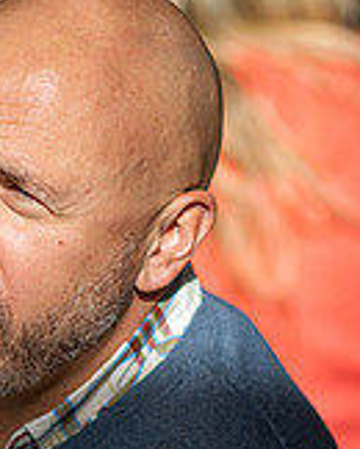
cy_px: 292
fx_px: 3789
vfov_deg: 6.8
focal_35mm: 285
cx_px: 89
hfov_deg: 5.4
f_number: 1.8
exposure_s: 1/2000
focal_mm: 85
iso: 100
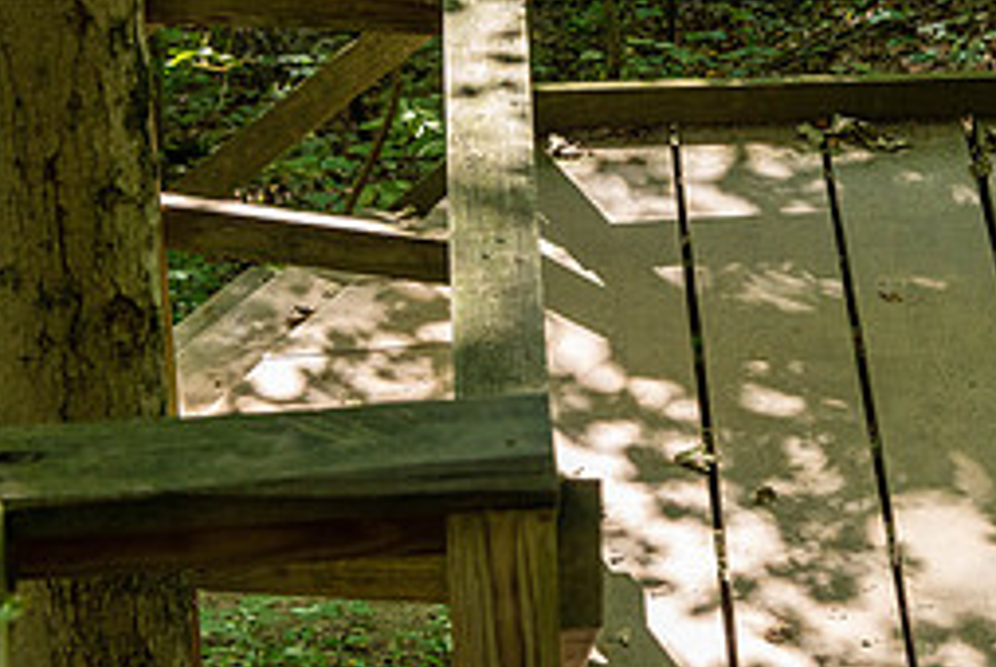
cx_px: 980
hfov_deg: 10.5
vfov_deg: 7.1
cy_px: 155
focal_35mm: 194
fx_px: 5373
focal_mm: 85
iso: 1250
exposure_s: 1/160
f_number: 8
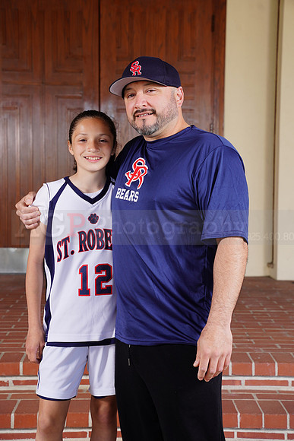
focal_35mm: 70
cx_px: 147
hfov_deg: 19.5
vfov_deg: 28.8
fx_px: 857
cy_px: 220
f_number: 5.6
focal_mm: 70
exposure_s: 1/200
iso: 200
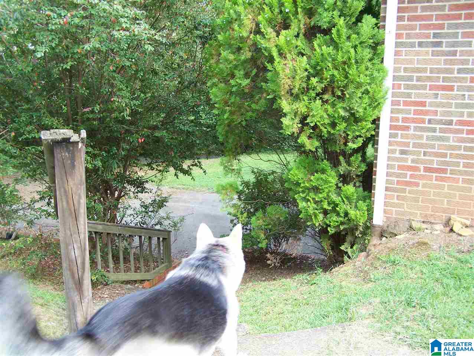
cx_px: 237
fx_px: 521
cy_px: 178
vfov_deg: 37.8
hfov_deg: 48.9
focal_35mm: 38
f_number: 2.8
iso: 160
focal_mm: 6.3
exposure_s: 1/80
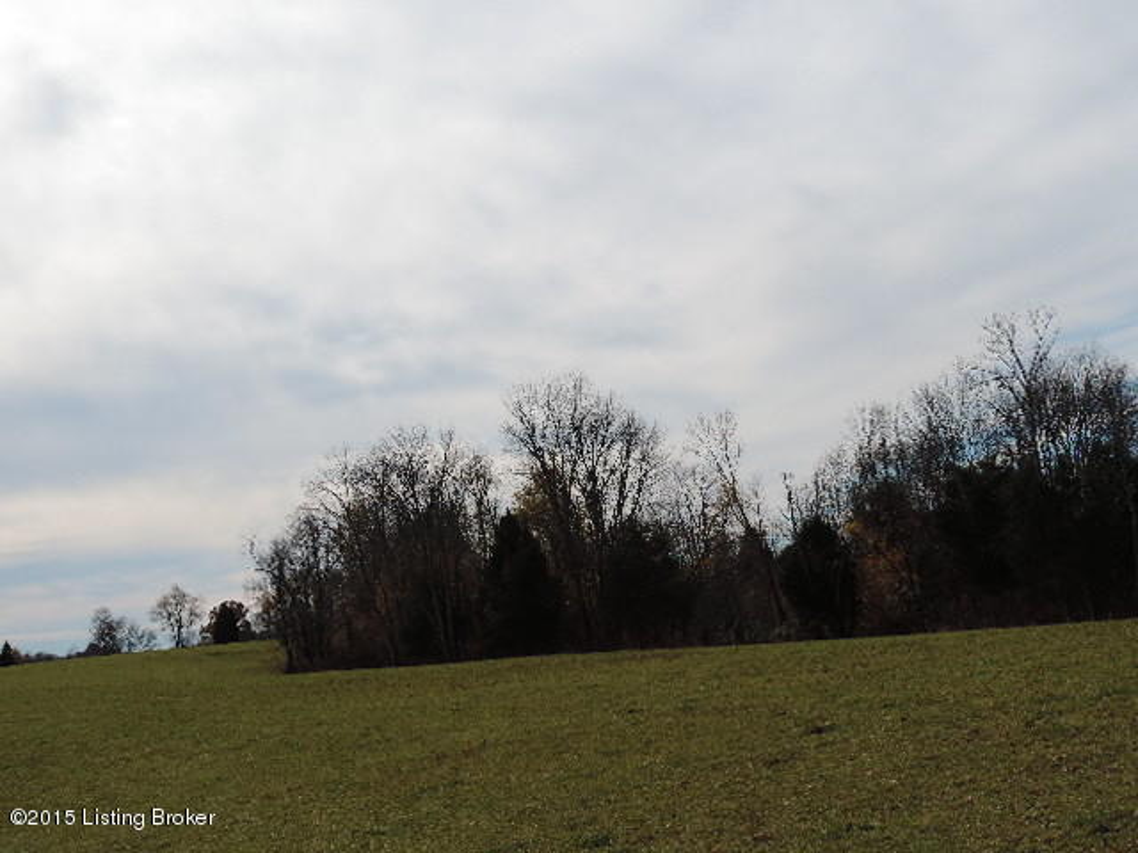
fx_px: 1644
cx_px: 569
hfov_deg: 38.2
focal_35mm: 50
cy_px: 426
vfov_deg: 29.1
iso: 80
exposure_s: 1/1250
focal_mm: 8.9
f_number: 4
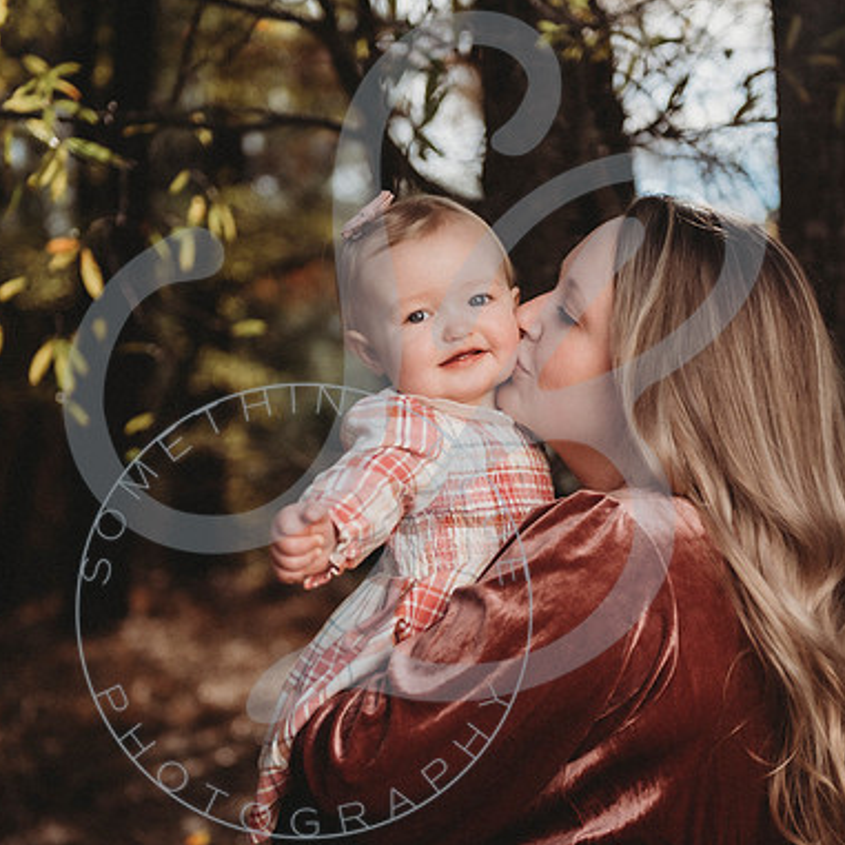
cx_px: 415
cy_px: 425
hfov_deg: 23.1
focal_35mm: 75
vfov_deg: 23.1
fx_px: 2071
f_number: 2.8
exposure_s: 1/1250
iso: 100
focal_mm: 58
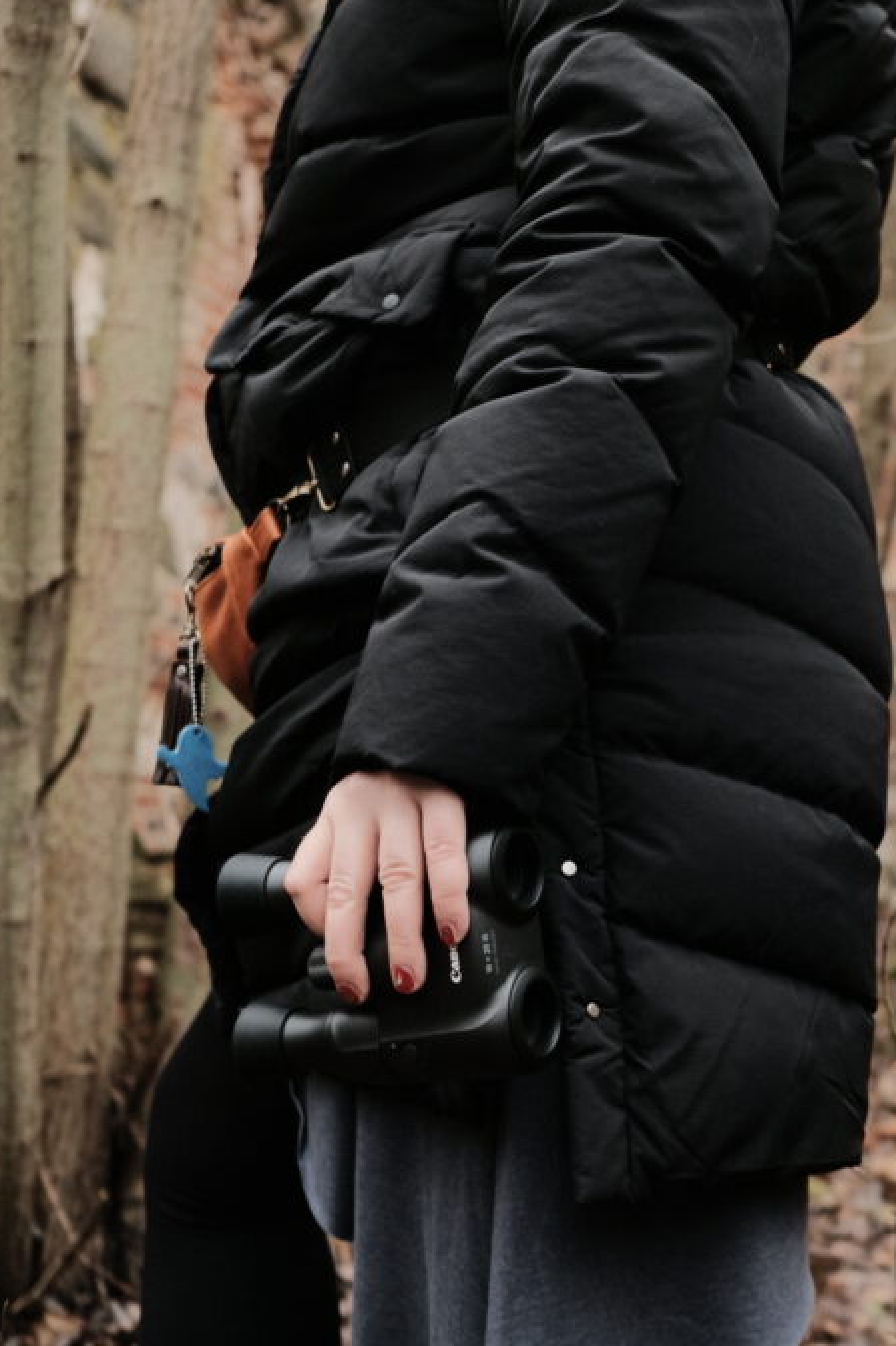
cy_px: 670
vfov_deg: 37.5
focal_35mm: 53
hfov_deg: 24.5
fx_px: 1981
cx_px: 862
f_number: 2.8
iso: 800
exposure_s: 1/110
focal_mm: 23
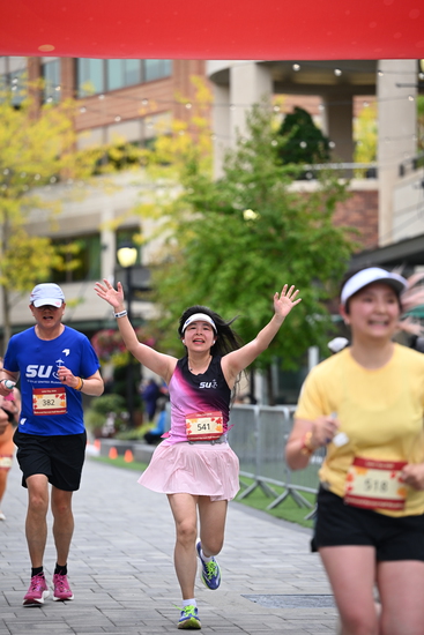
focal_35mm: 130
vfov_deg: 15.8
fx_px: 2295
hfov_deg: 10.6
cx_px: 212
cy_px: 318
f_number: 2.8
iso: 640
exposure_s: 1/2000
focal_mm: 130
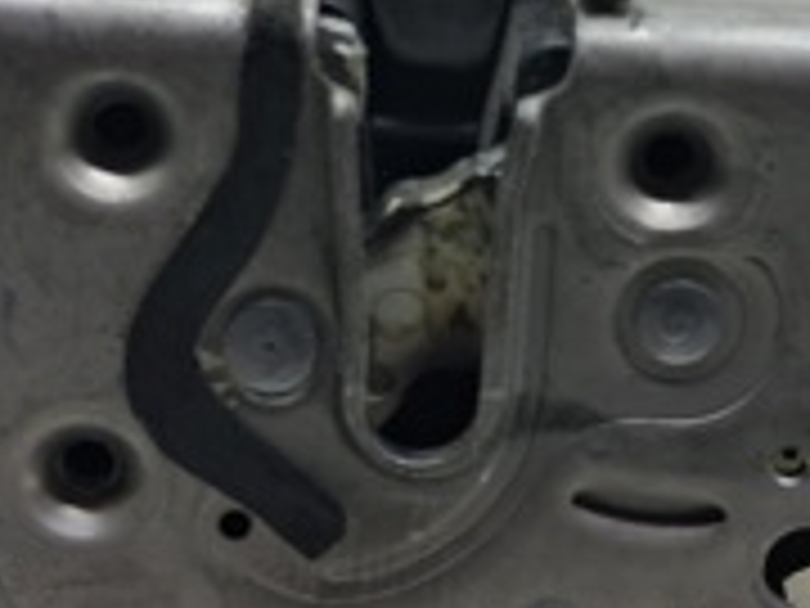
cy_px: 83
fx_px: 2246
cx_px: 526
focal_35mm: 96
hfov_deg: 20.4
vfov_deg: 15.3
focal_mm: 4
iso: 50
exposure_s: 1/50
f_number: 1.8
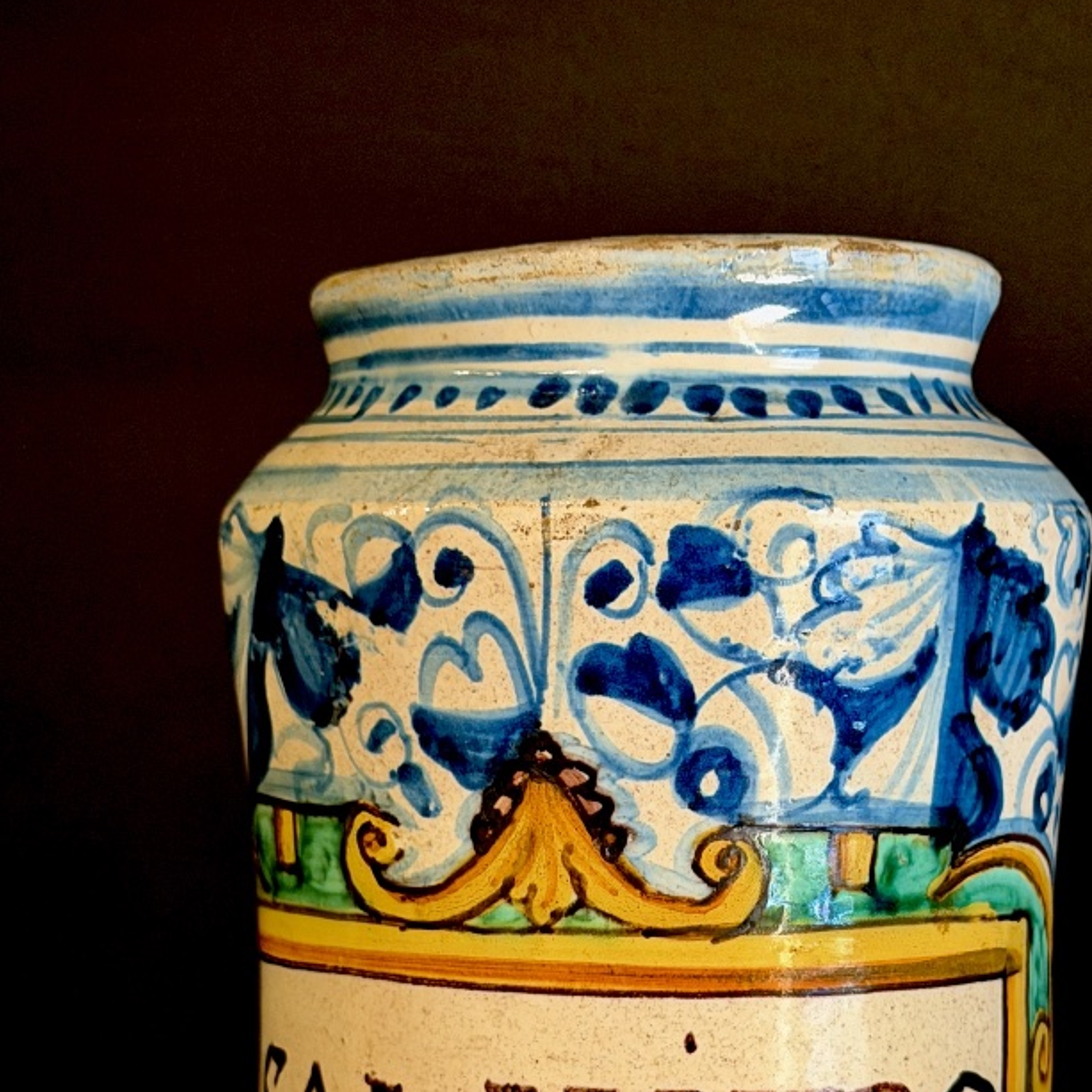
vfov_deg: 20.3
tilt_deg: -7.9
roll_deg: -0.2
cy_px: 1046
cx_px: 645
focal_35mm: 83
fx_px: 2962
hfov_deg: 20.9
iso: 250
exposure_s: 1/50
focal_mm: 6.76
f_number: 1.78
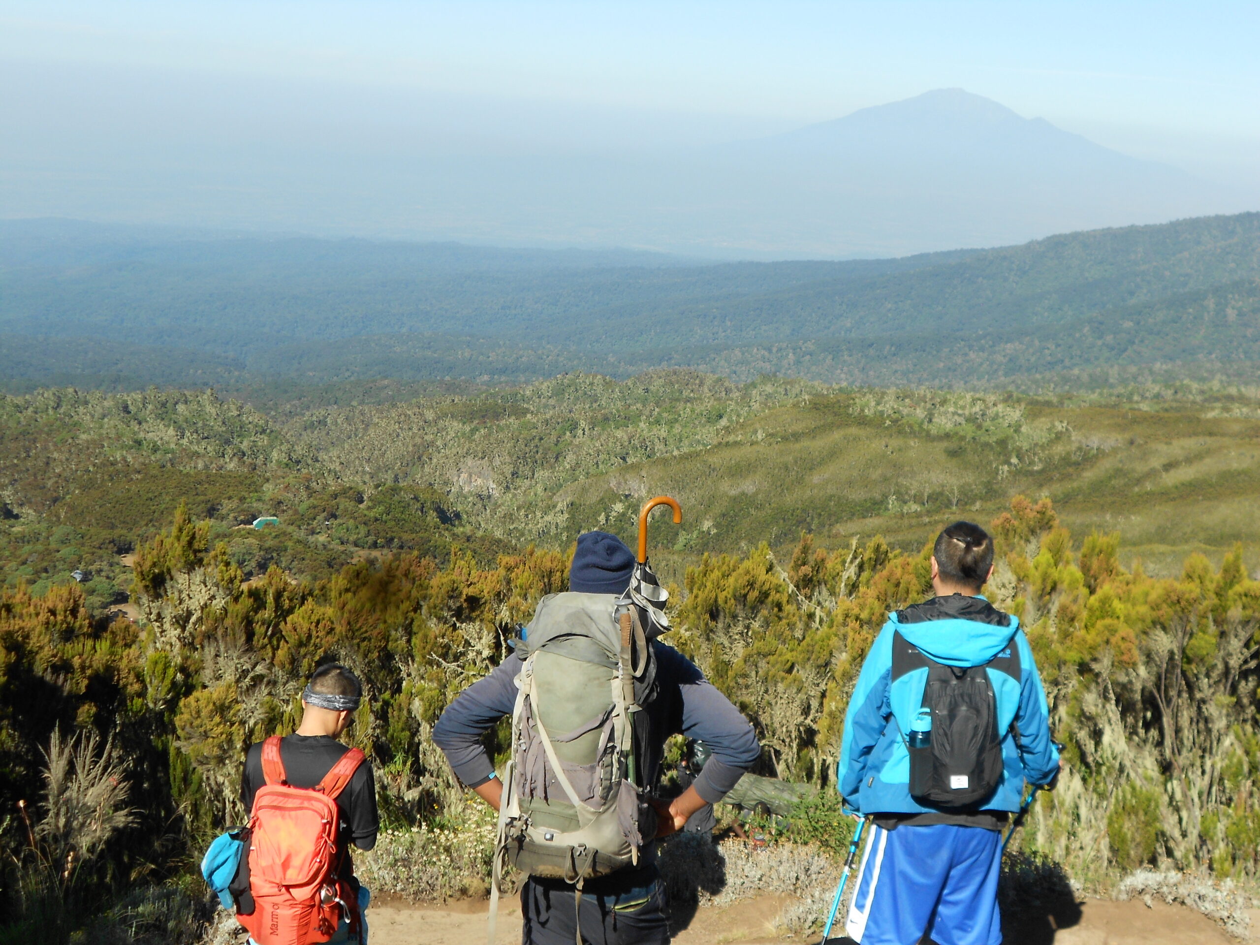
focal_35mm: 49
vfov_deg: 29.7
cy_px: 472
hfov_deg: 38.9
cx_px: 630
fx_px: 1784
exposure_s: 1/500
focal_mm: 8.8
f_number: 4.5
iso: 80
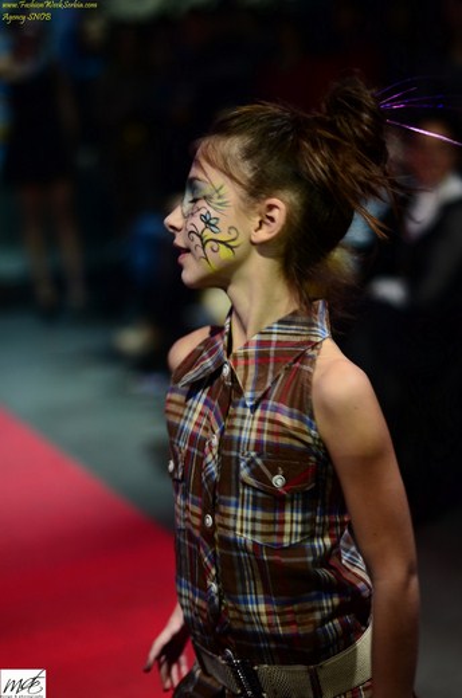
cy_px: 349
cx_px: 231
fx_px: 1451
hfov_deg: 18.1
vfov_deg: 27.1
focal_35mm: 75
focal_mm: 50
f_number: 1.4
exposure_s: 1/160
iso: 320
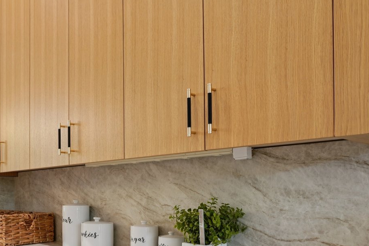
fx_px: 369
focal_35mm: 36
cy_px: 209
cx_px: 68
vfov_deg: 35.3
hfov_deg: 49.6
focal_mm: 16
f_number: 8
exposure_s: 1/10
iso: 400
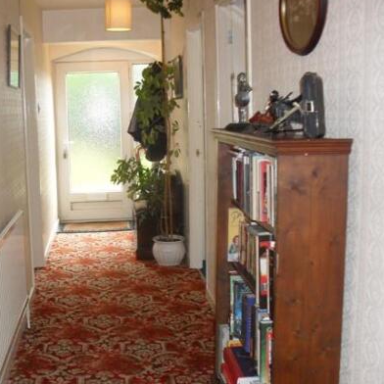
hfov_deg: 36.4
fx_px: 577
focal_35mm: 46
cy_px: 206
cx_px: 124
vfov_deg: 36.8
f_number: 3.2
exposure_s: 1/45
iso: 200
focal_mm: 6.3
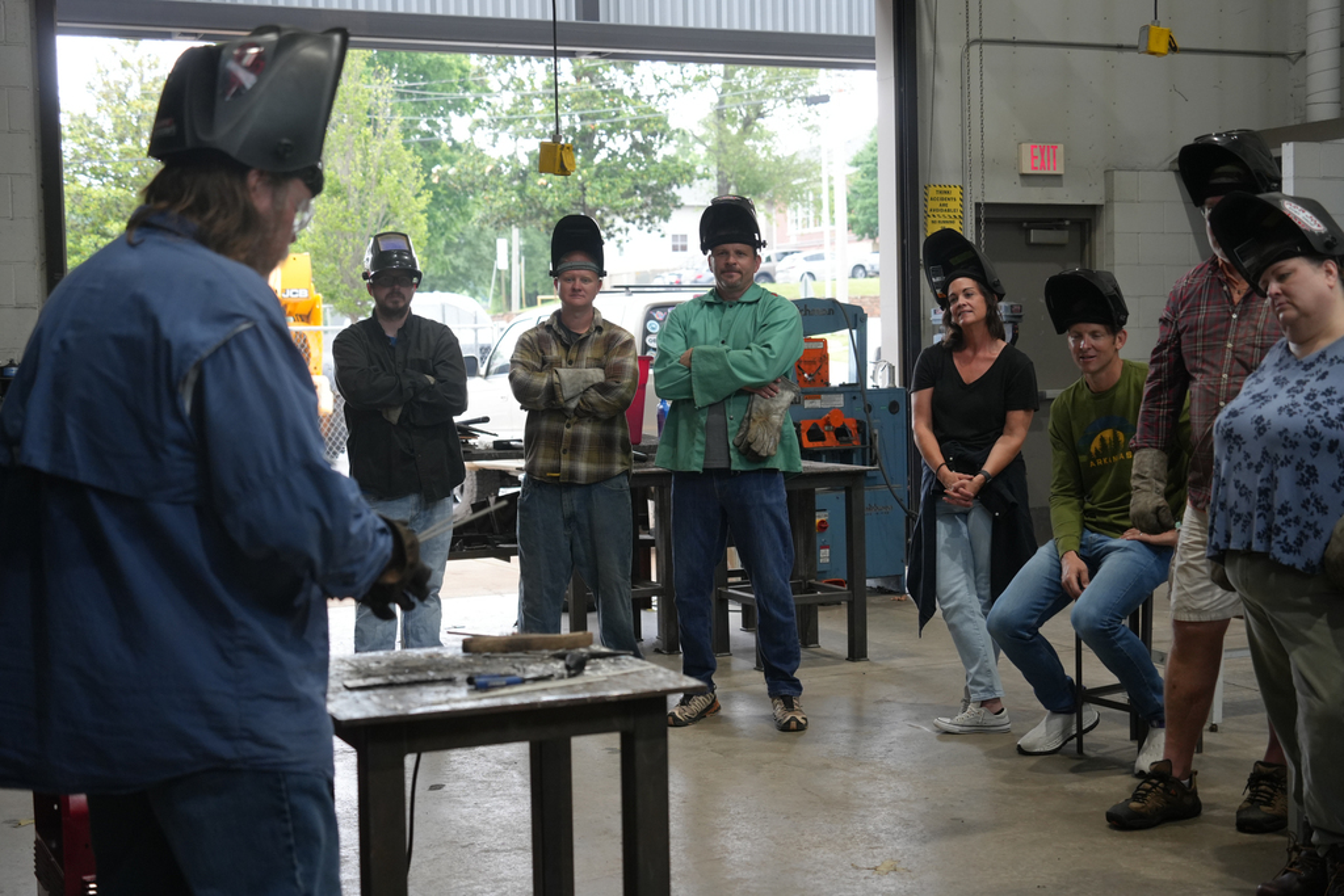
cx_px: 672
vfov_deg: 28.1
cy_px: 448
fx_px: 1792
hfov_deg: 41.1
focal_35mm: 48
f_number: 4
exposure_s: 1/160
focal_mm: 48
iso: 1250
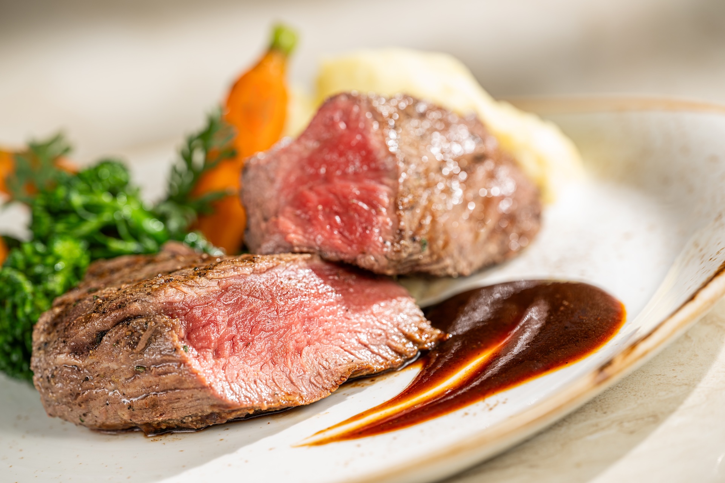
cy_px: 242
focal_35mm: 105
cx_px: 362
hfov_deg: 19.5
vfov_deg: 13.0
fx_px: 2114
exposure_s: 1/200
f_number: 4.5
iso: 32
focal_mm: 105
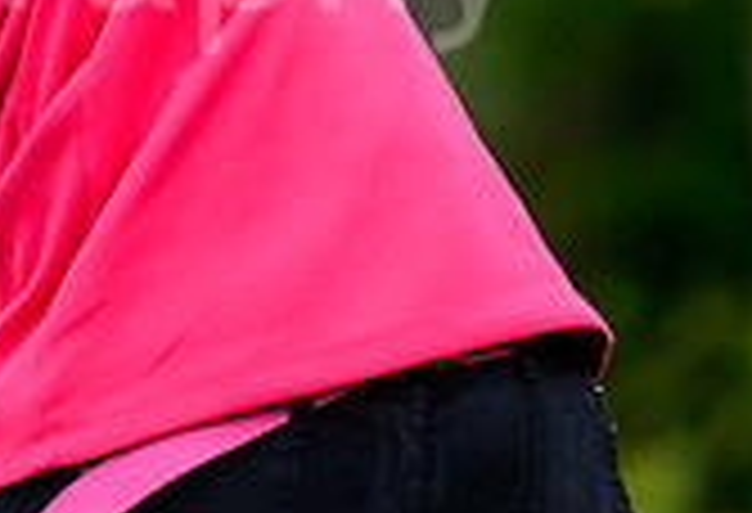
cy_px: -358
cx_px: -117
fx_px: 34089
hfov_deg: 1.3
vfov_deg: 0.9
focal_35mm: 1620
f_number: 5.6
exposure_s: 1/1000
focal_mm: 400
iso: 1250
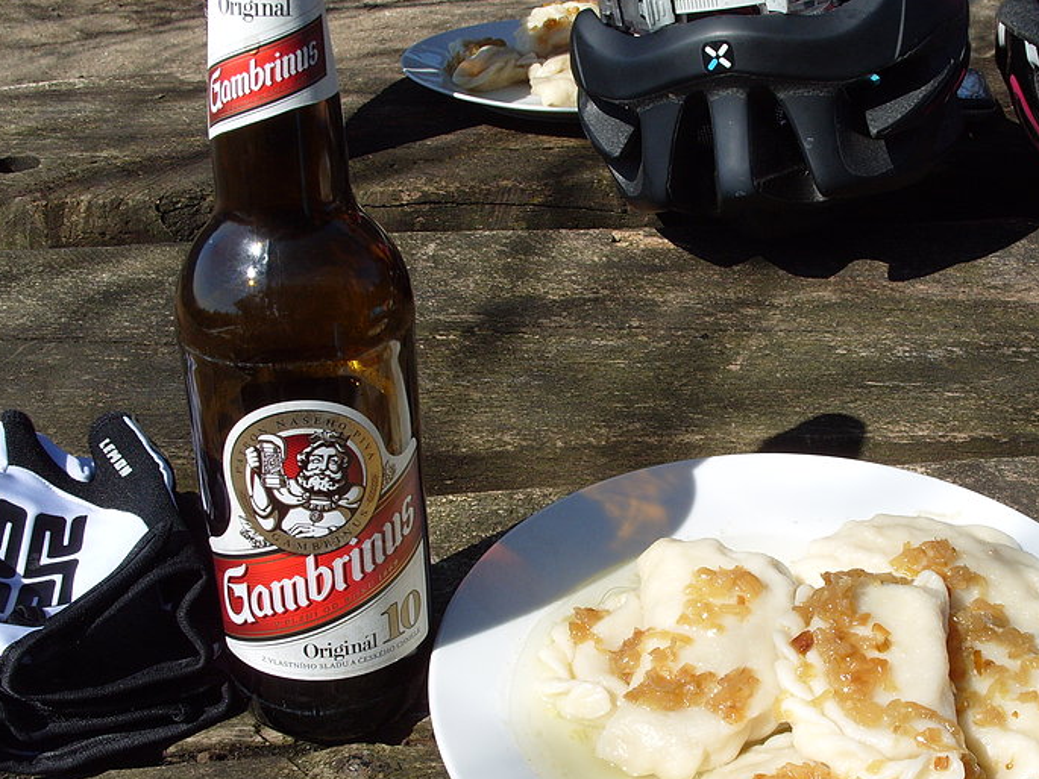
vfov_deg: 31.4
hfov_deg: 40.9
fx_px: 1381
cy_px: 471
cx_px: 667
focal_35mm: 46
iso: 80
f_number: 6.3
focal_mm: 7.8
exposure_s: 1/350
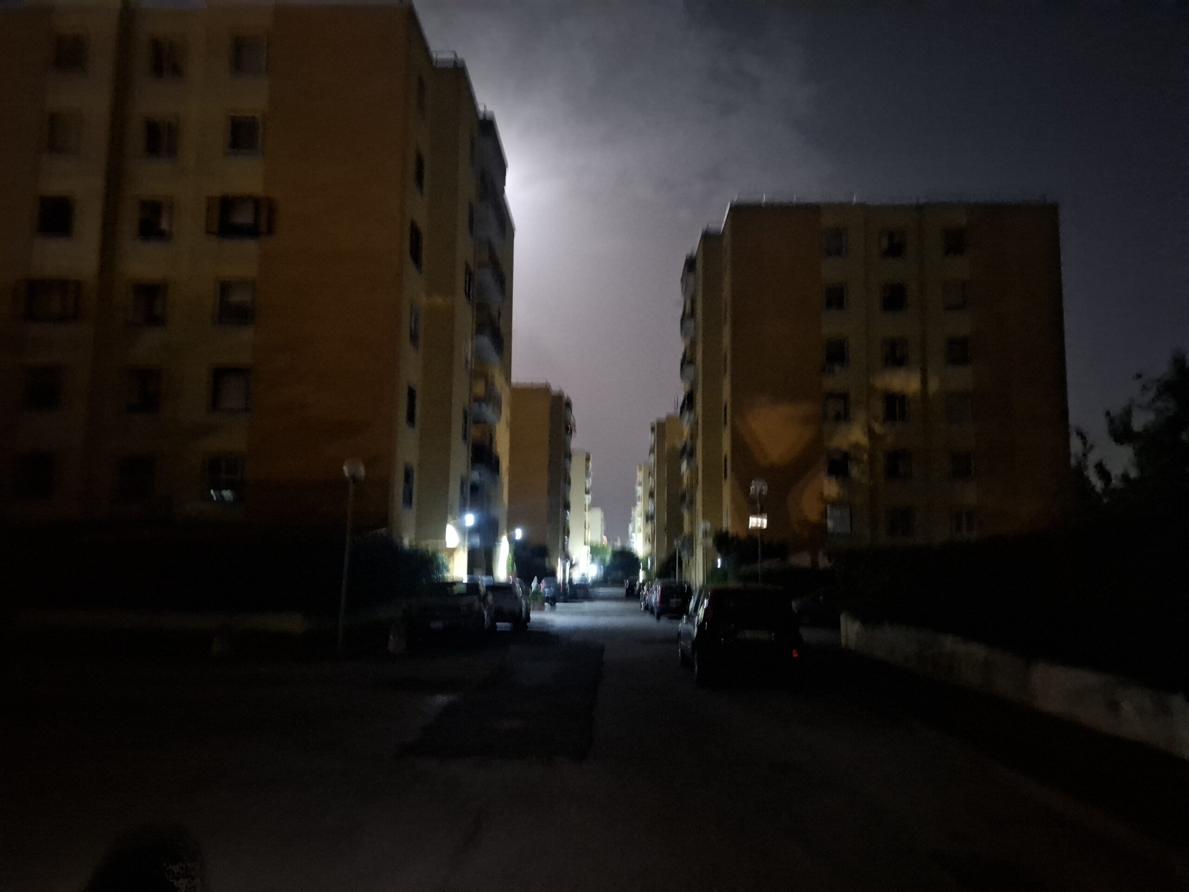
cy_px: 446
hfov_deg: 73.9
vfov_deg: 58.9
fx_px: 790
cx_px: 594
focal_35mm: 23
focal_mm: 5.54
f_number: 1.8
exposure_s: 1/5
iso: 2500
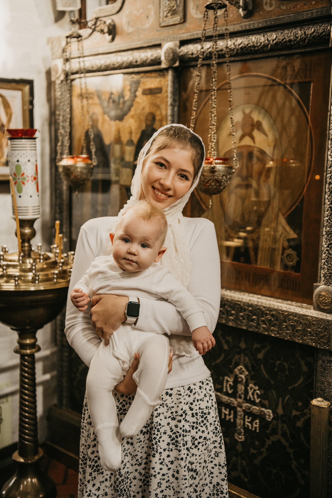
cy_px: 249
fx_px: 636
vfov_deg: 42.7
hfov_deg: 29.2
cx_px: 166
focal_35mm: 46
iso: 1250
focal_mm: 46
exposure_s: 1/250
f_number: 3.2
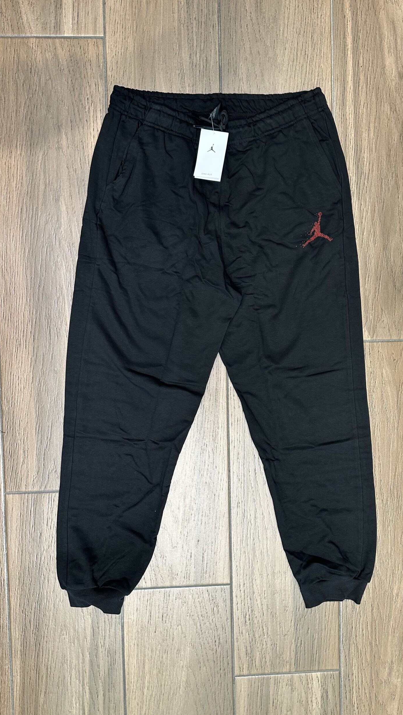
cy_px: 354
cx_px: 233
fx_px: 513
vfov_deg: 69.9
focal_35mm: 27
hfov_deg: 42.8
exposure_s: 1/50
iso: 200
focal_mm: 6.86
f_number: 1.78
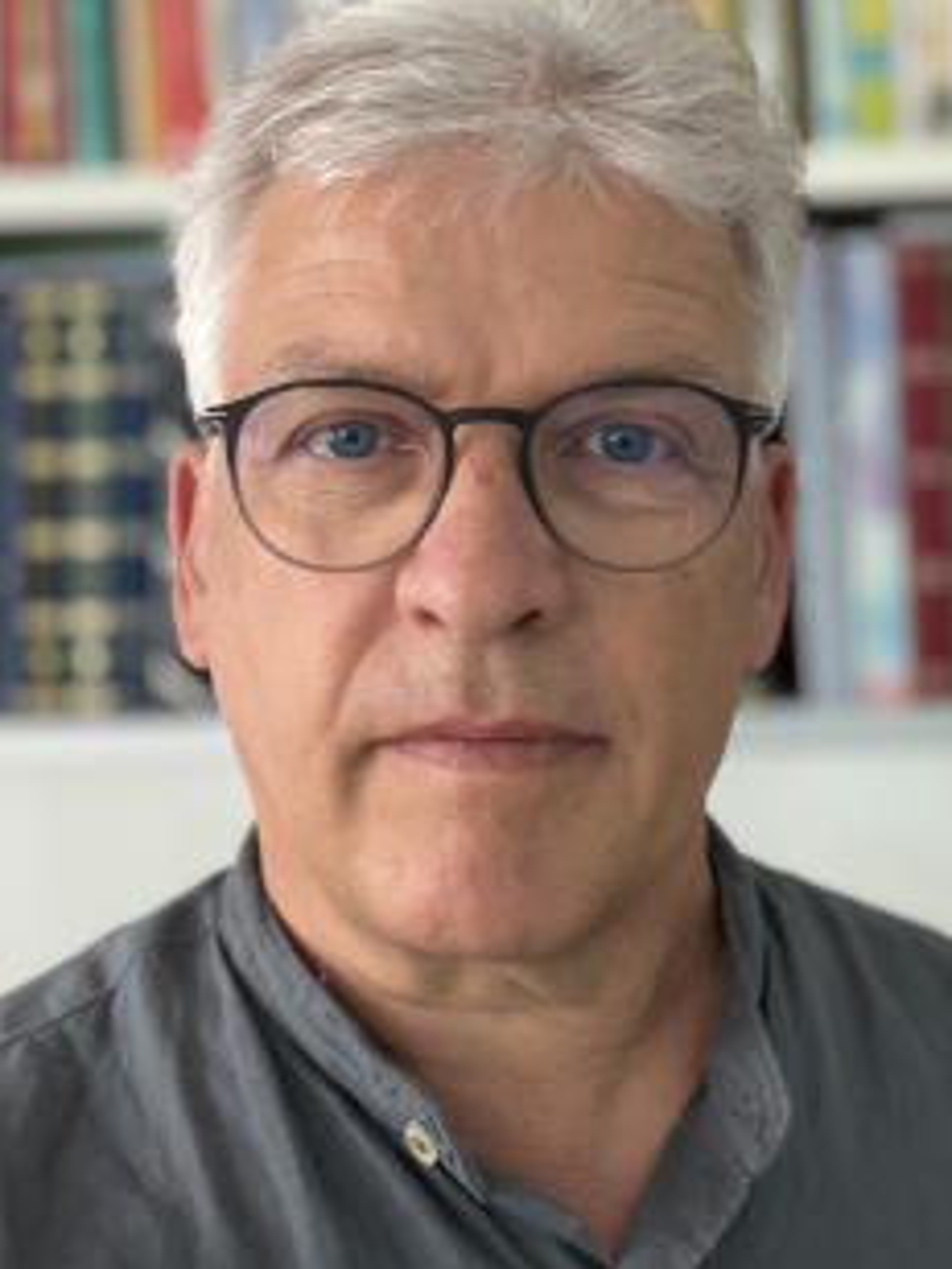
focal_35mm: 39
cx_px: 482
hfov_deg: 36.8
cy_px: 589
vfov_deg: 47.8
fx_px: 1430
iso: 160
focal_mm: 2.7
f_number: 1.9
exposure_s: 1/60
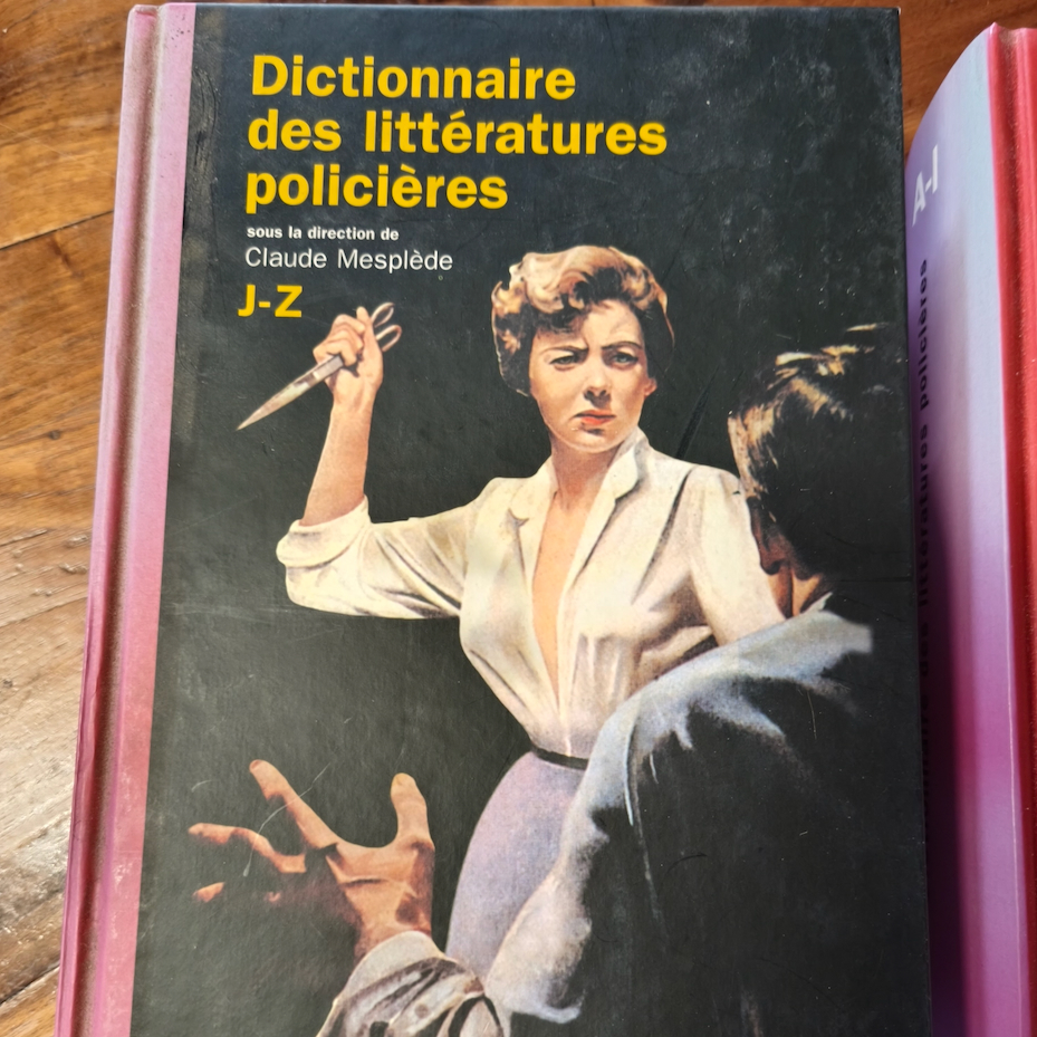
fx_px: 949
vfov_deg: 56.9
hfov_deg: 57.3
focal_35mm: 28
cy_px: 615
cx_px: 534
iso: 800
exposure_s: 1/25
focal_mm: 5.35
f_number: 1.7
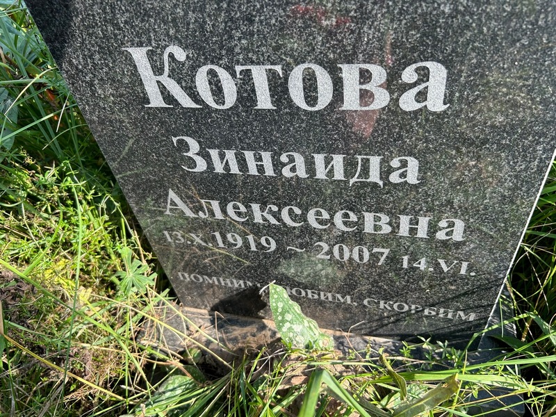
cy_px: 208
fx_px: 418
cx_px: 278
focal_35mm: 26
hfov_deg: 67.3
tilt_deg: -46.2
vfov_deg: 53.1
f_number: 1.5
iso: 50
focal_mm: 5.7
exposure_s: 1/572
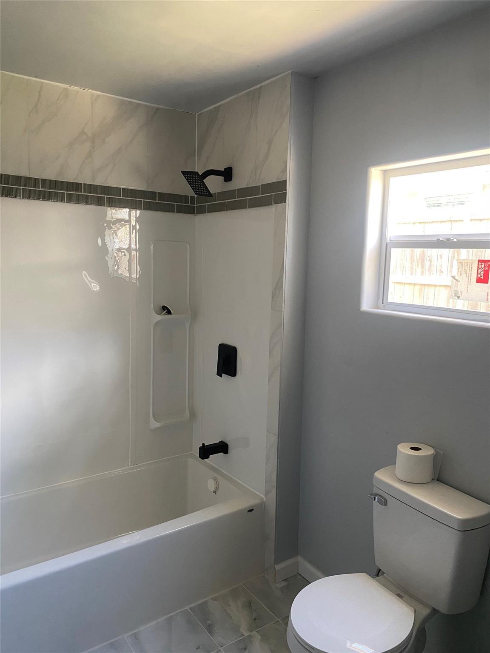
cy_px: 326
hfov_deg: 53.1
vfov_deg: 67.3
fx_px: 491
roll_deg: -1.7
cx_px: 245
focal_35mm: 26
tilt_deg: -5.8
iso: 250
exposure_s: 1/60
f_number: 1.8
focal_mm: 4.25
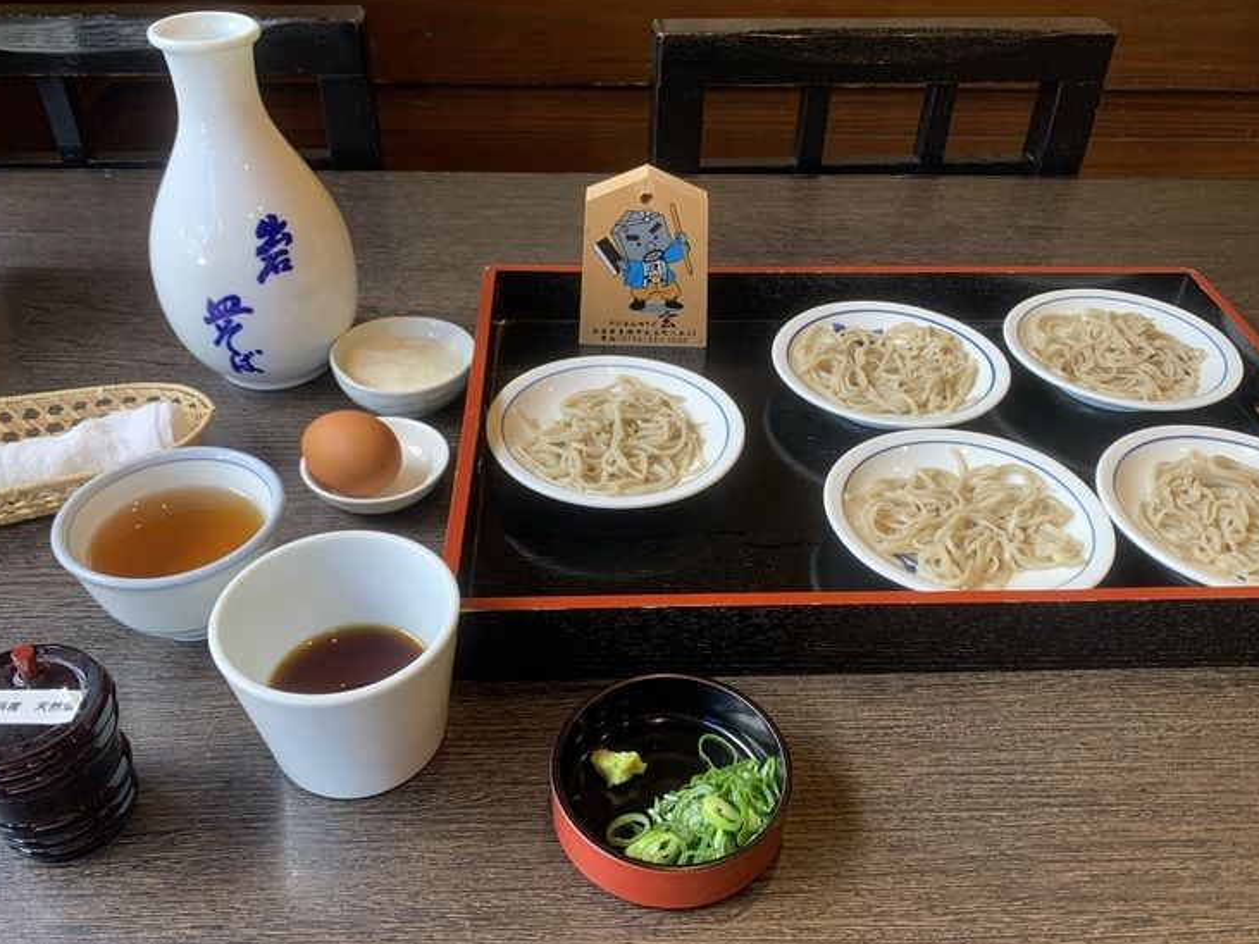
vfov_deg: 48.1
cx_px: 655
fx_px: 1055
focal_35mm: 29
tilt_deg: -37.9
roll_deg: -2.3
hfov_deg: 61.6
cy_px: 518
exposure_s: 1/60
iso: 100
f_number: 1.8
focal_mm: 4.25
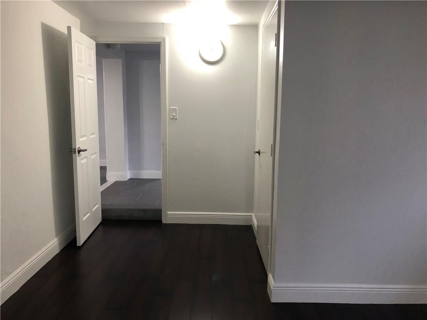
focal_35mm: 29
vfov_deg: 48.2
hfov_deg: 61.7
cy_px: 160
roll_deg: -1.3
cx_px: 214
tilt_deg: -8.1
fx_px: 358
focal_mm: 3.99
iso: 50
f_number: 1.8
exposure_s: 1/15
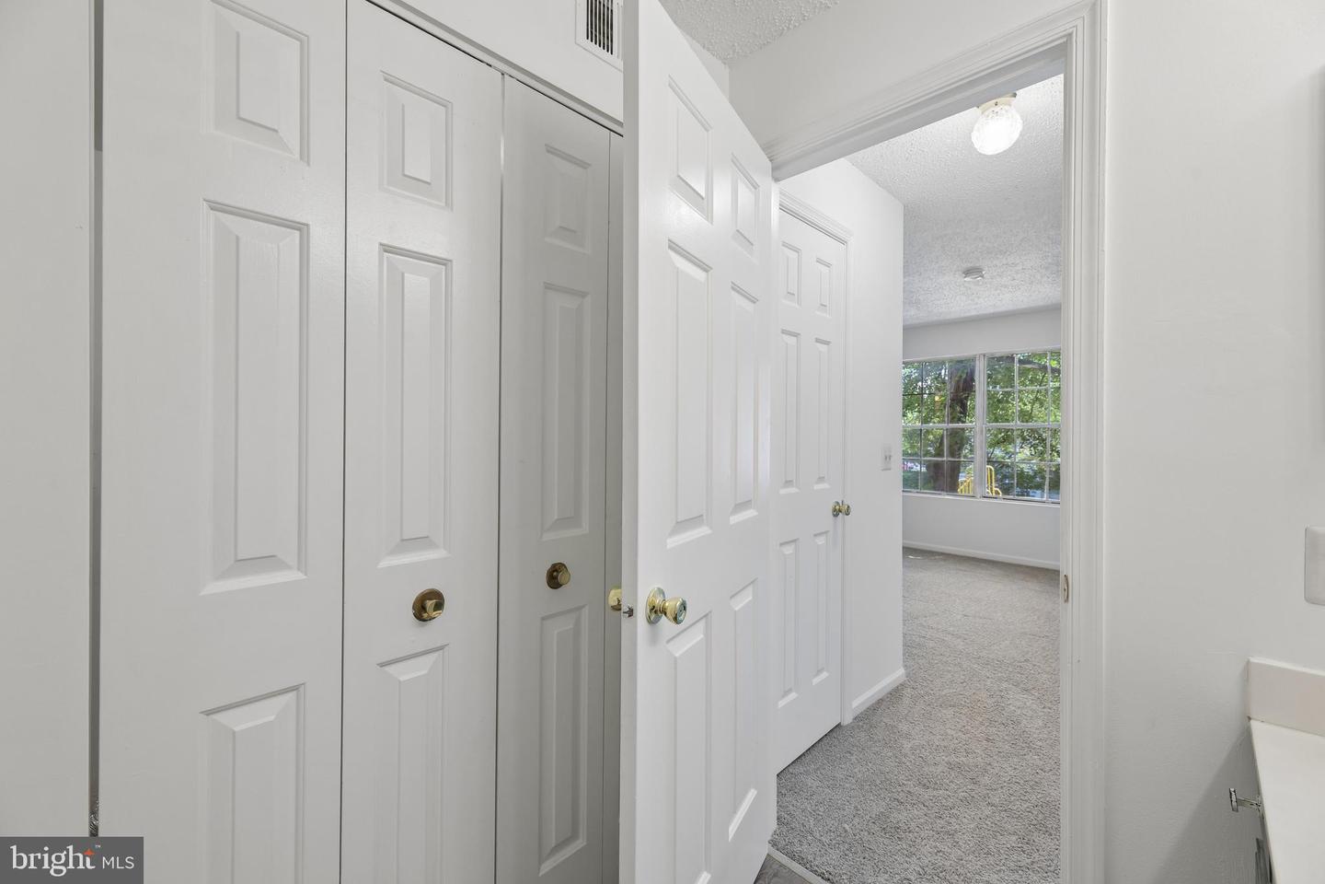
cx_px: 662
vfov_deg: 81.2
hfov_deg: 104.3
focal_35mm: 14
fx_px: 515
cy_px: 442
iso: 320
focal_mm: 14
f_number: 8
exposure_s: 1/15
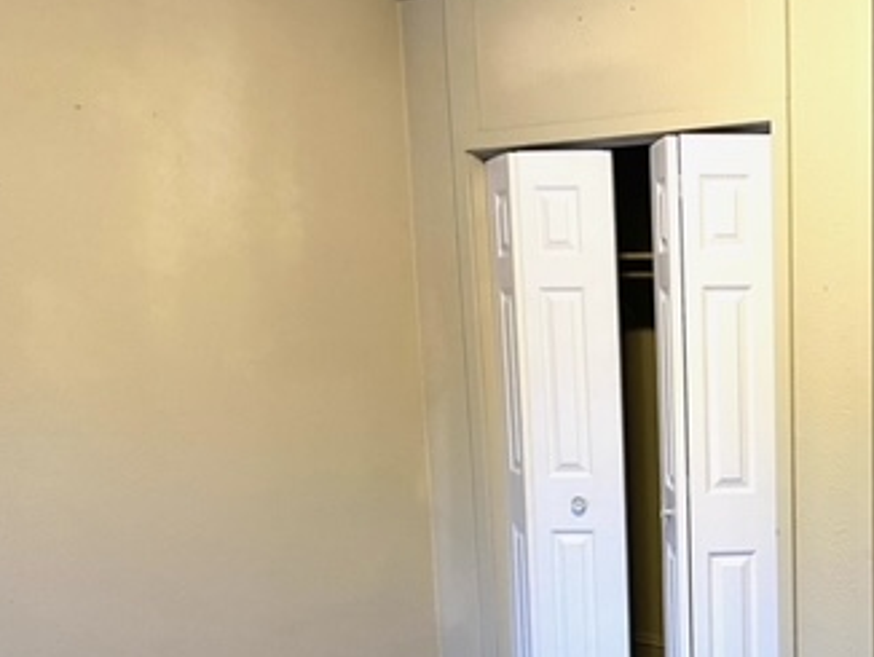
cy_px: 518
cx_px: 786
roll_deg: +1.1
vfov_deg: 28.1
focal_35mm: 51
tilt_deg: -7.8
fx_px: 1289
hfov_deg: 35.3
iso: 250
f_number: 1.8
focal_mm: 4.25
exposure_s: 1/60
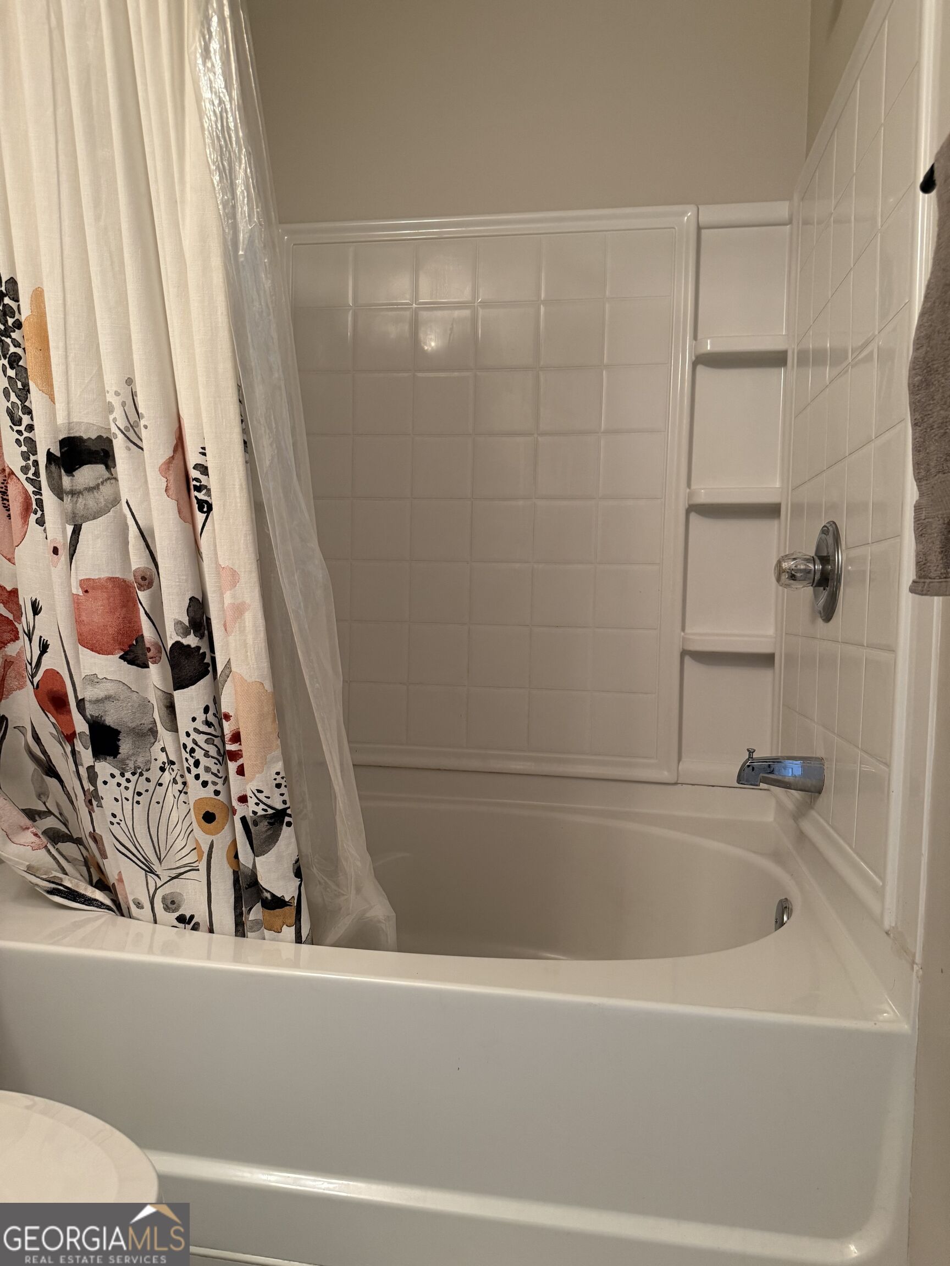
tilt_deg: -1.1
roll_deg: -0.9
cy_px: 633
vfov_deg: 71.6
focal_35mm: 24
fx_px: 878
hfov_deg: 56.8
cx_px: 475
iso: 320
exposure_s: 1/60
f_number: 1.78
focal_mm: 6.76
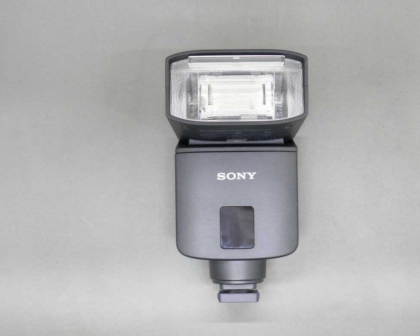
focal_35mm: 39
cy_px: 169
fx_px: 485
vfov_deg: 38.2
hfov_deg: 46.7
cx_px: 237
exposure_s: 1/25
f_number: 5.6
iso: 1600
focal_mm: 12.3
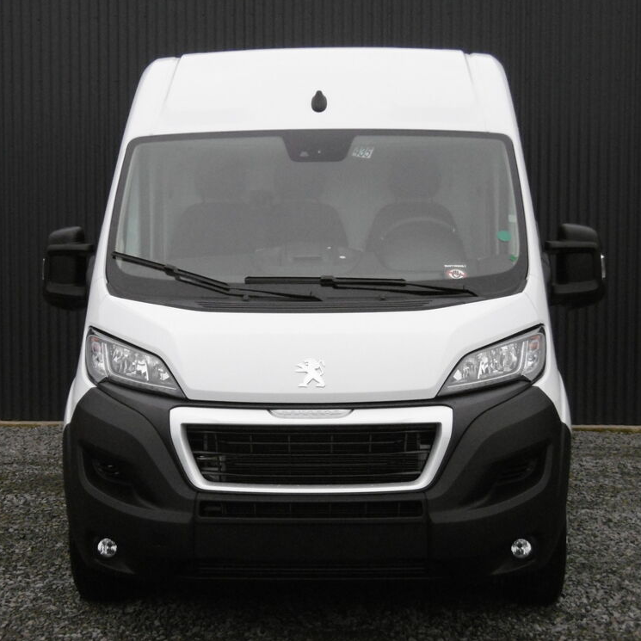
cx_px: 322
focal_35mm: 70
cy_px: 320
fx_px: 1467
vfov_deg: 24.7
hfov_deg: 24.7
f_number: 4.2
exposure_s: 1/50
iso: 400
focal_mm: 10.5
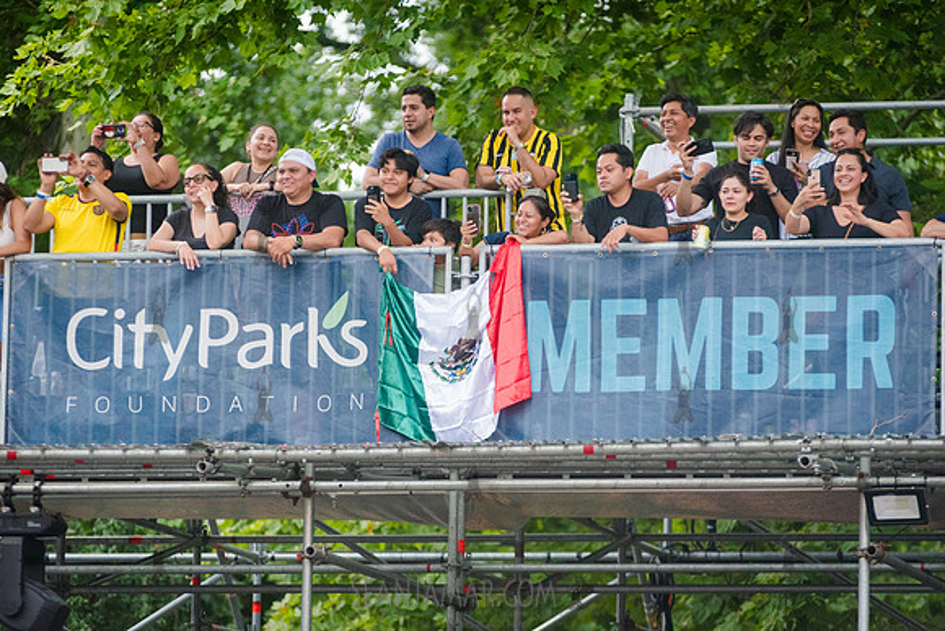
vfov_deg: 6.9
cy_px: 316
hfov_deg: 10.3
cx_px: 472
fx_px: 5251
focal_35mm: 200
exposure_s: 1/400
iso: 4000
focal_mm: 200
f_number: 3.2
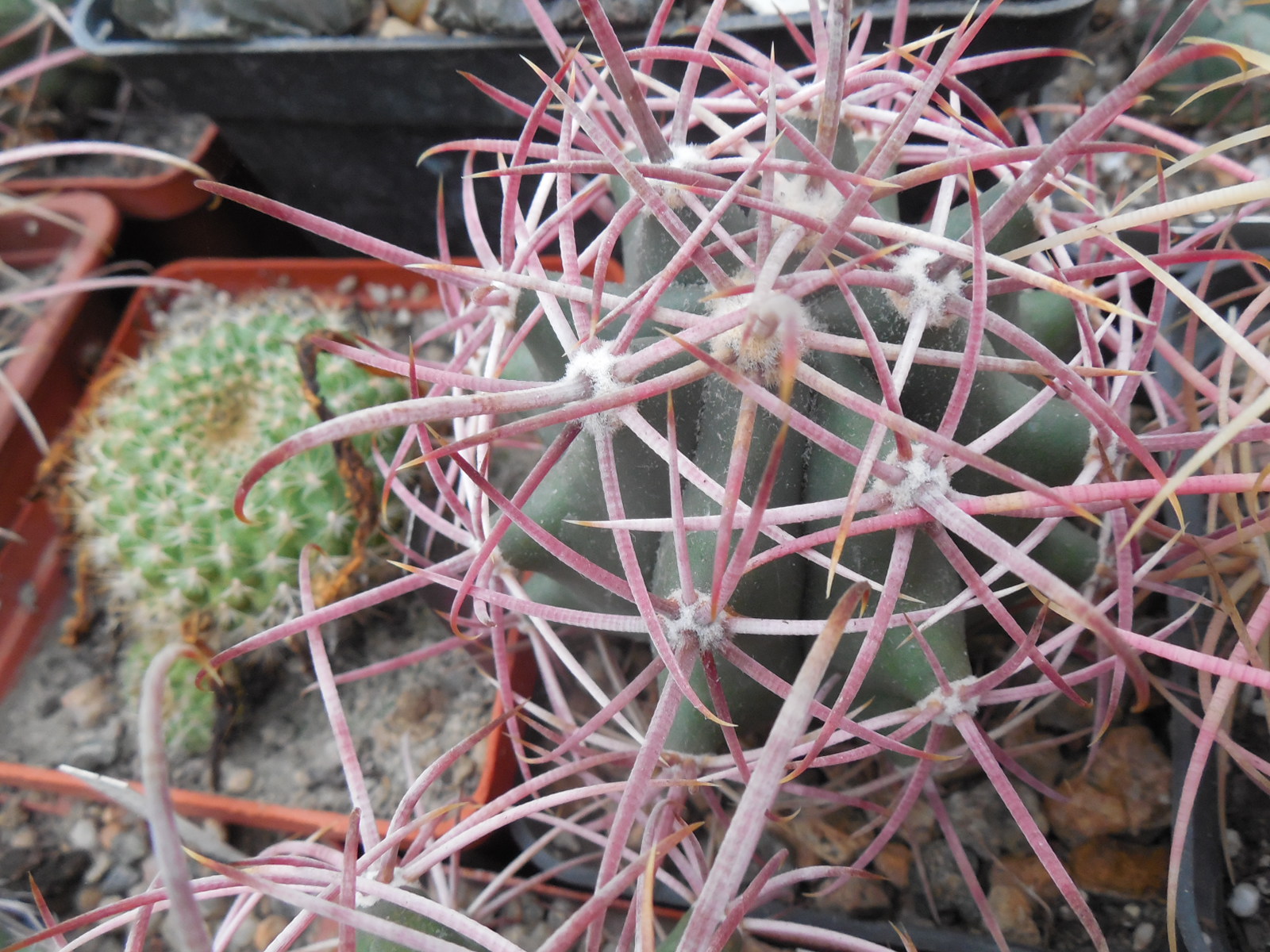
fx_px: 1137
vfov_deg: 45.4
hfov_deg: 58.4
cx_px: 635
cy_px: 476
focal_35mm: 31
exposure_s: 1/30
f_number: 3.6
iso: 320
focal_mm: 5.6
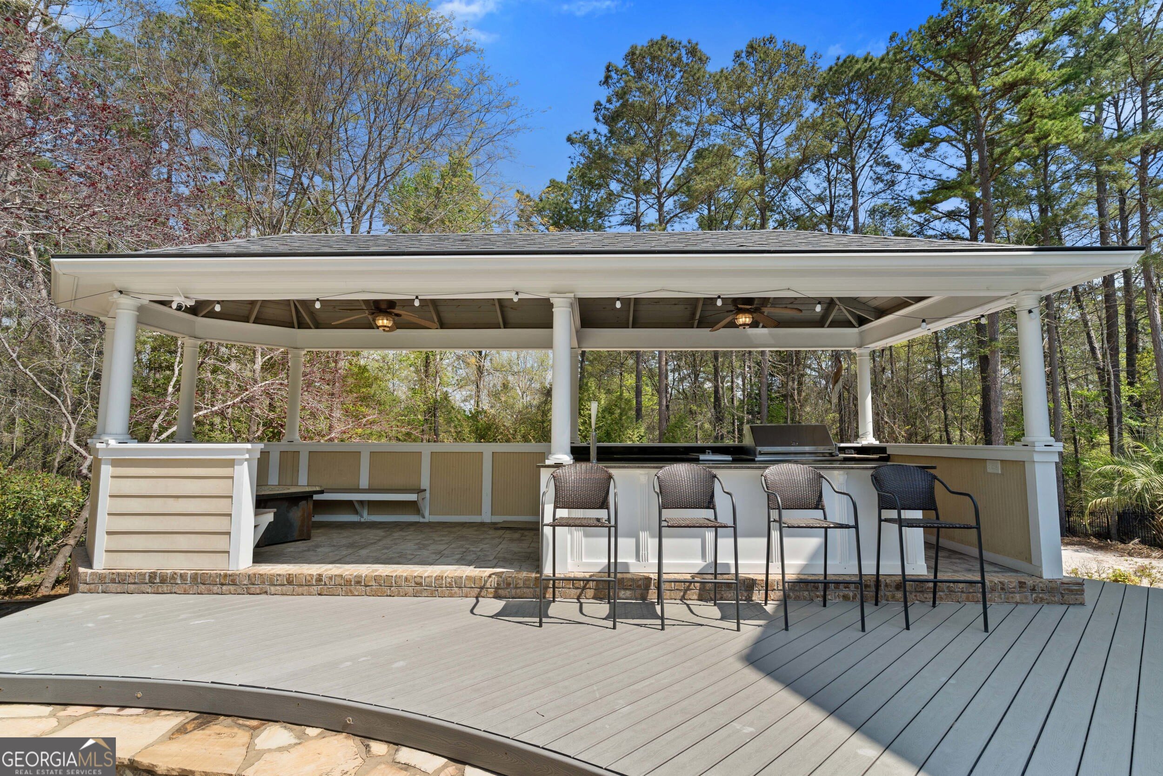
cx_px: 582
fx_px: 549
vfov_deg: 70.4
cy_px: 388
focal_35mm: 17
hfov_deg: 93.3
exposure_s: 1/100
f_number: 9
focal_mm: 17
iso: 200
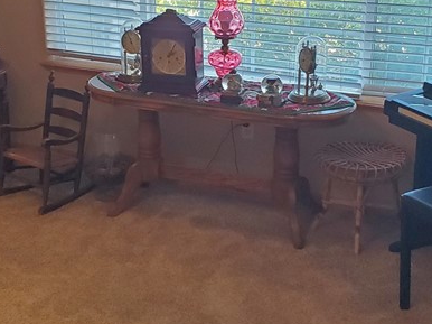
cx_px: 203
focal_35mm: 69
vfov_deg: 21.3
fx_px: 861
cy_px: 142
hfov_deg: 28.2
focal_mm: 4.3
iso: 320
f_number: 2.4
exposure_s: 1/120
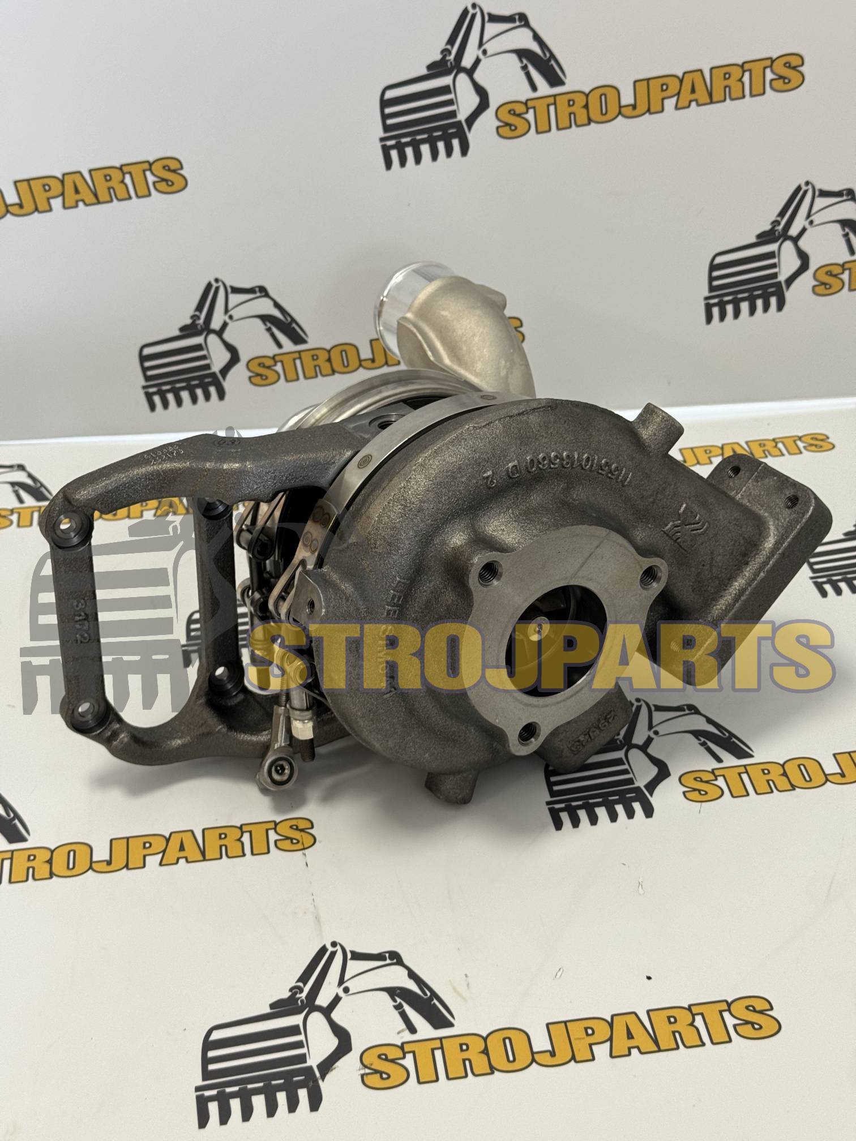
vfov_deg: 39.7
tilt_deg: -36.7
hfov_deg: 30.3
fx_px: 1583
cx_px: 428
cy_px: 570
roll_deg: -0.7
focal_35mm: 48
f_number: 1.78
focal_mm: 6.86
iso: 250
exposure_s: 1/50
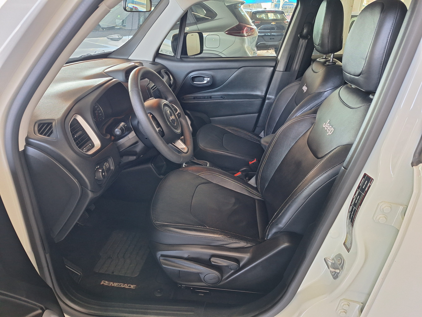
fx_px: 280
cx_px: 211
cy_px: 158
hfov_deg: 73.9
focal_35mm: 23
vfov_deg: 58.9
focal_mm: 5.54
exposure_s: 1/30
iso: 200
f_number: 1.8
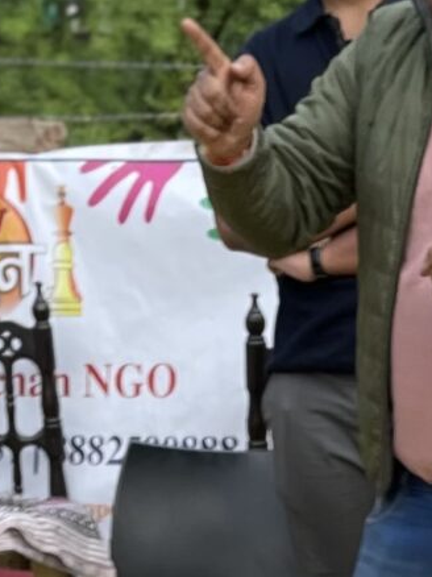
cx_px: 402
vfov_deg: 11.5
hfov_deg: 9.7
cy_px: 1220
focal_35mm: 152
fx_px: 2532
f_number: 1.6
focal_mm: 4.2
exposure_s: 1/1350
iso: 50
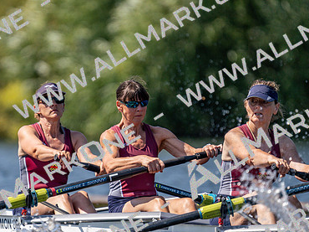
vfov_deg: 1.6
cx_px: 116
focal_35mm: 905
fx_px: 8073
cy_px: 121
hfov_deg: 2.2
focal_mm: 600
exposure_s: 1/2000
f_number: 6.3
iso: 320
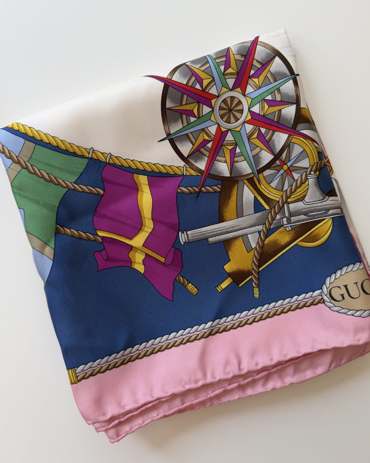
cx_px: 188
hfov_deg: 54.9
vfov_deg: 66.0
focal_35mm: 26
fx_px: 356
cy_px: 221
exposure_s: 1/270
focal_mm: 6.76
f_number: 1.78
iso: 64
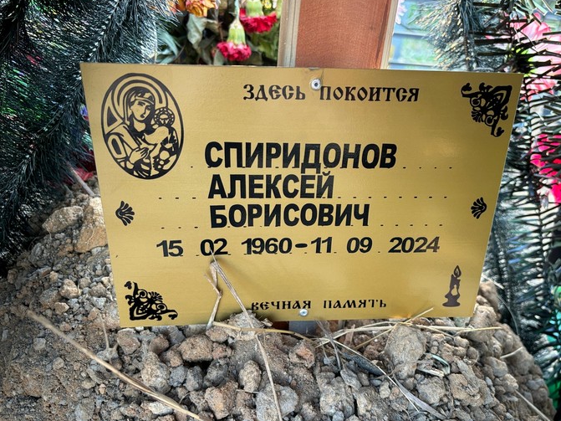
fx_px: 502
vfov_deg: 45.4
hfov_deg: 58.1
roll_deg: -7.7
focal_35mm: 31
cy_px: 228
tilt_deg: -29.8
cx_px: 320
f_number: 1.6
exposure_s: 1/64
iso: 125
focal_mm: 5.96
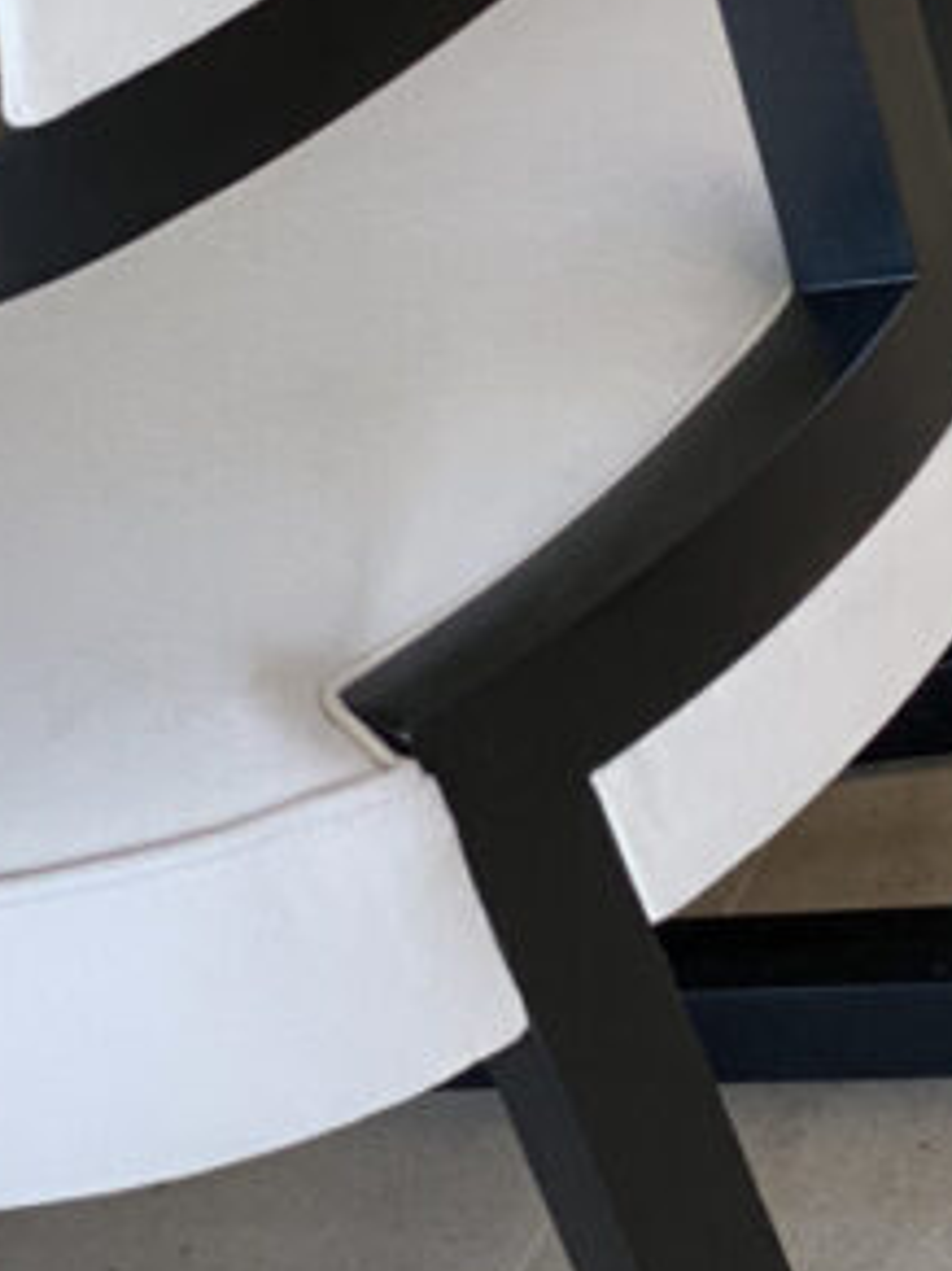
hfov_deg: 7.6
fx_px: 7082
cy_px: -611
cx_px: 1144
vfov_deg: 9.9
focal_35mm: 193
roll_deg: +19.7
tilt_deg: -20.1
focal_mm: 6
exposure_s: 1/122
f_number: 2
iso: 80
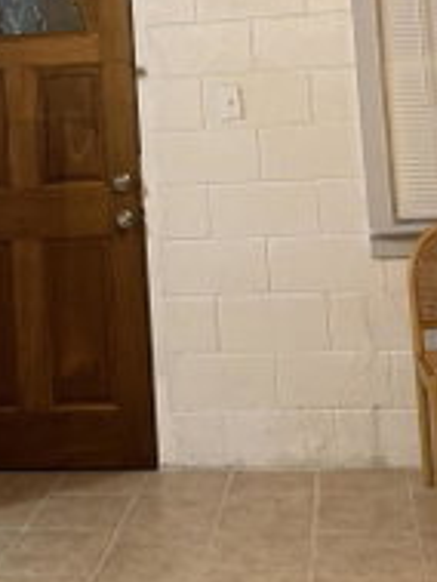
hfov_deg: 24.0
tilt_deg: +3.1
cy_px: 31
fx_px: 1026
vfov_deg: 30.0
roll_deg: +3.9
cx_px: 160
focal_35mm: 61
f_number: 1.78
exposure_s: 1/60
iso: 500
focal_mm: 6.76
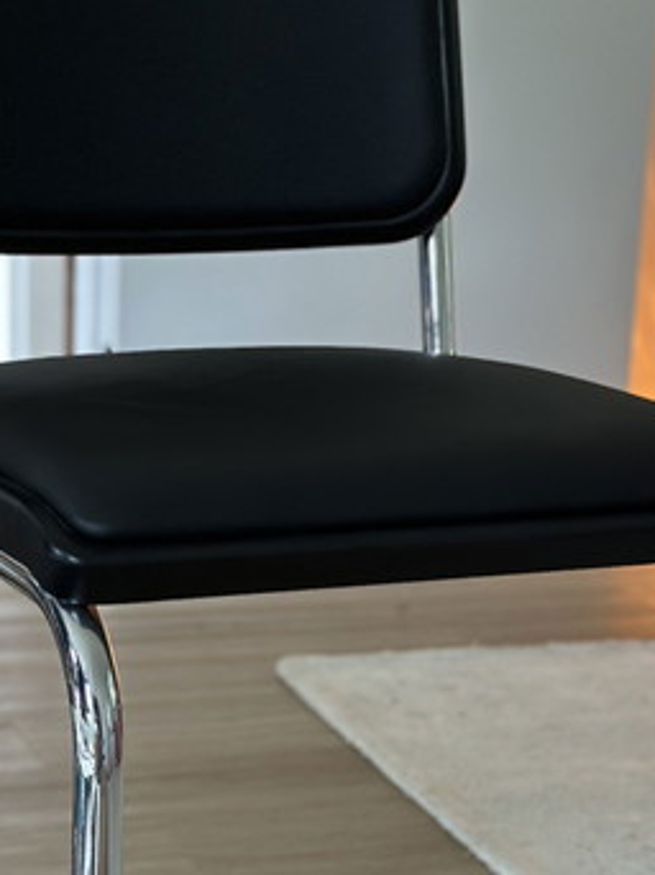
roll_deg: -1.6
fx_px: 2425
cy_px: 603
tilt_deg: -14.4
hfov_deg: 15.4
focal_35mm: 96
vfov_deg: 20.4
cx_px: 304
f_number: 1.78
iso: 400
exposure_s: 1/40
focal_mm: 6.86
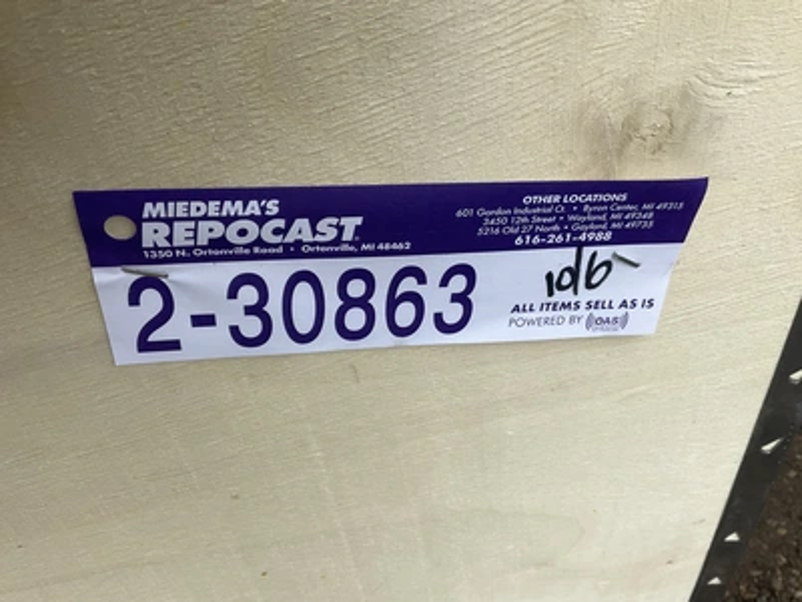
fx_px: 672
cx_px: 401
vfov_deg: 48.2
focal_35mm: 29
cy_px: 301
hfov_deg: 61.7
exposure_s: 1/491
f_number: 1.8
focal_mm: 3
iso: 25
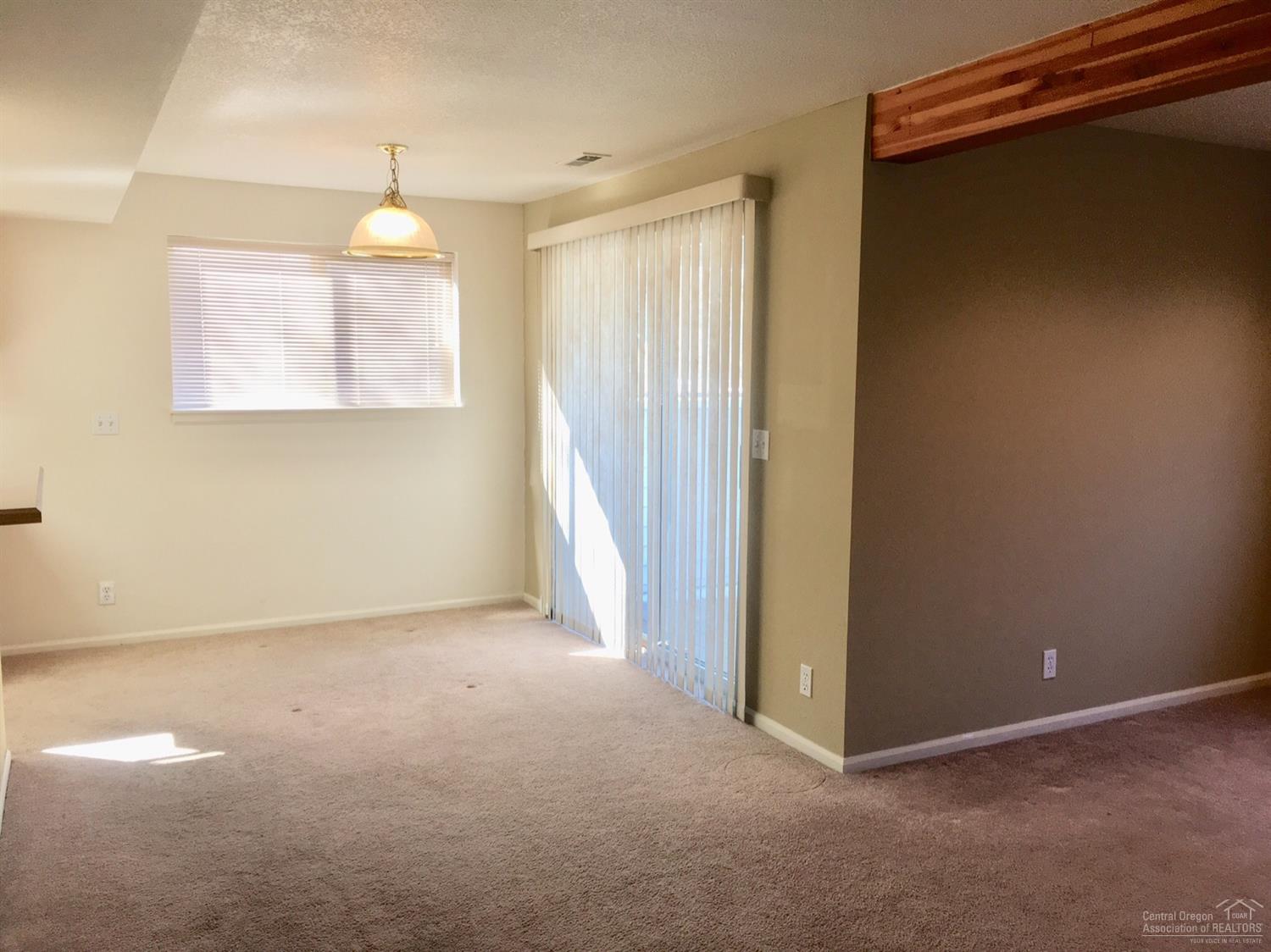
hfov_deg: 61.7
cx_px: 636
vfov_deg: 48.2
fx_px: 1064
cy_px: 476
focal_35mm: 29
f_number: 2.2
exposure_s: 1/60
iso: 40
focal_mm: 4.15
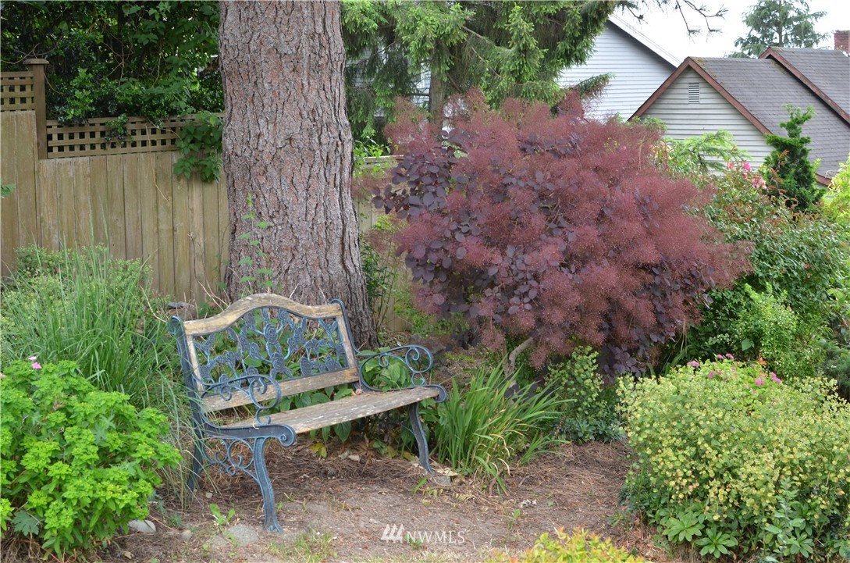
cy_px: 282
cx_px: 425
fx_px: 1237
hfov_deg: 37.9
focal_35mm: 52
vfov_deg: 25.6
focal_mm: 35
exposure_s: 1/125
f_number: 5.6
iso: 250
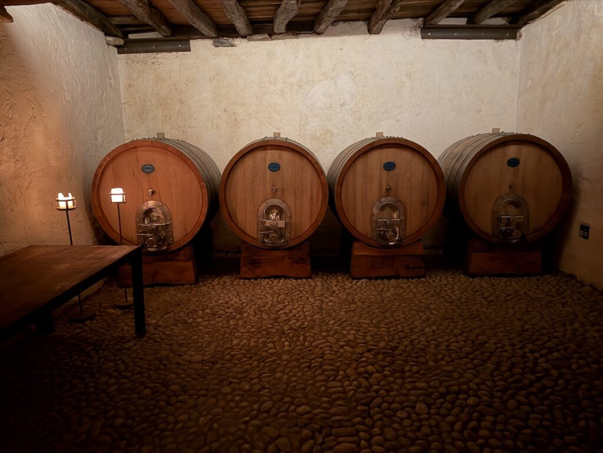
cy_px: 226
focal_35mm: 24
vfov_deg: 56.8
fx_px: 418
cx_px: 302
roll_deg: +1.3
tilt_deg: -12.5
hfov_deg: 71.6
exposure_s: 1/9
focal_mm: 6.76
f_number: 1.78
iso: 2000
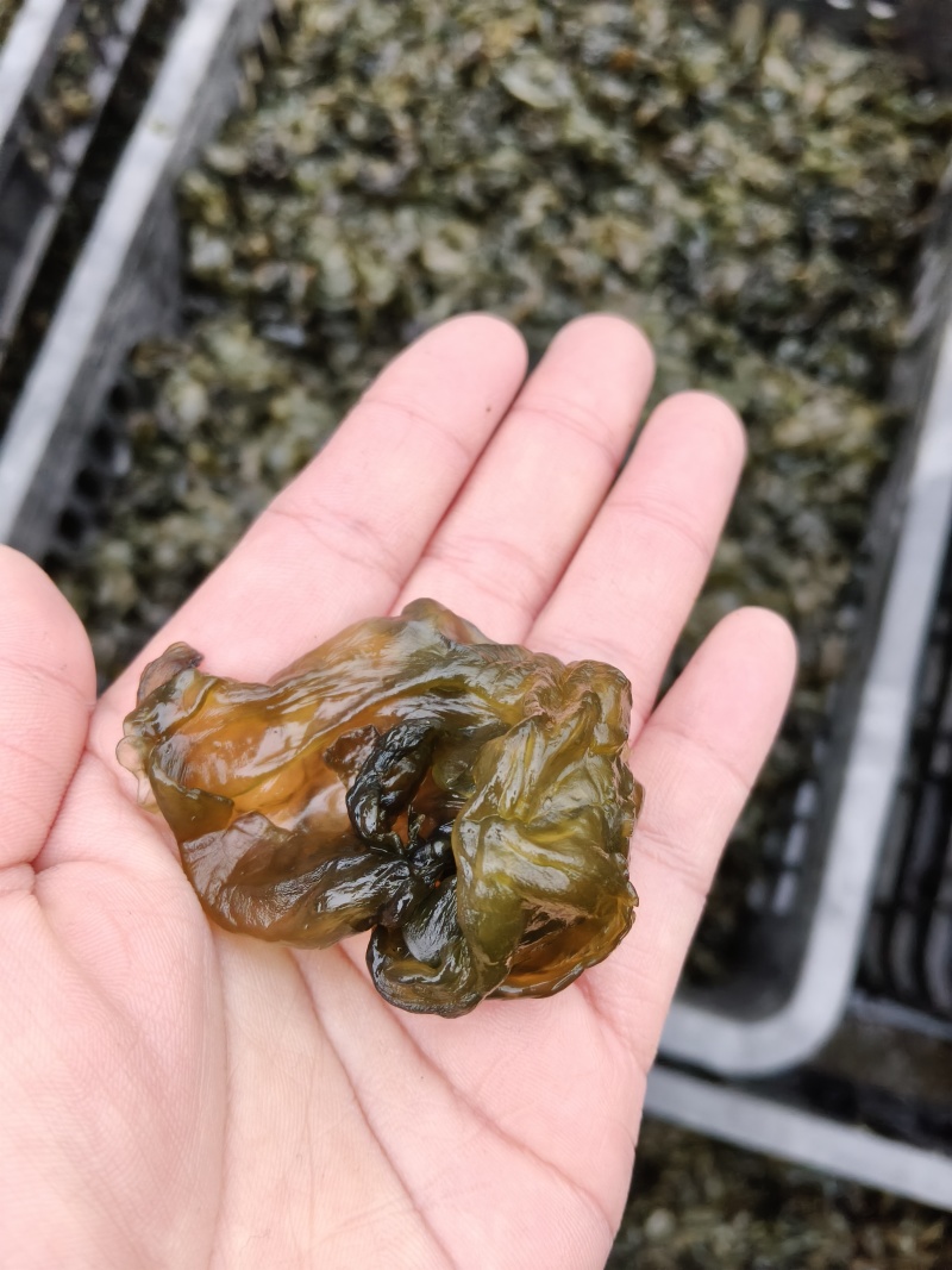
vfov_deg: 65.3
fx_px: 990
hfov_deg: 51.3
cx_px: 476
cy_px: 635
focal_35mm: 27
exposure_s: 1/100
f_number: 1.8
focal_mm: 3.98
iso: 50
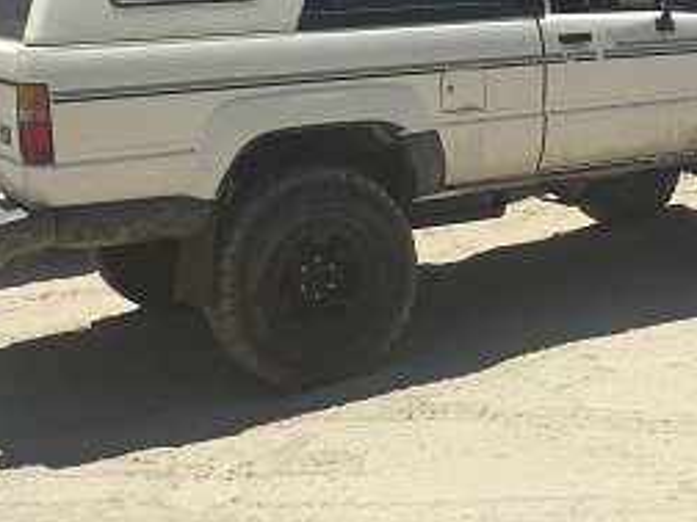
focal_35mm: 69
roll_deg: +1.2
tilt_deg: -3.5
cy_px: 44
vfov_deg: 20.8
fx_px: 1389
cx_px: 423
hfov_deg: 28.1
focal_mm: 4.15
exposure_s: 1/2083
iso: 32
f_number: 2.2
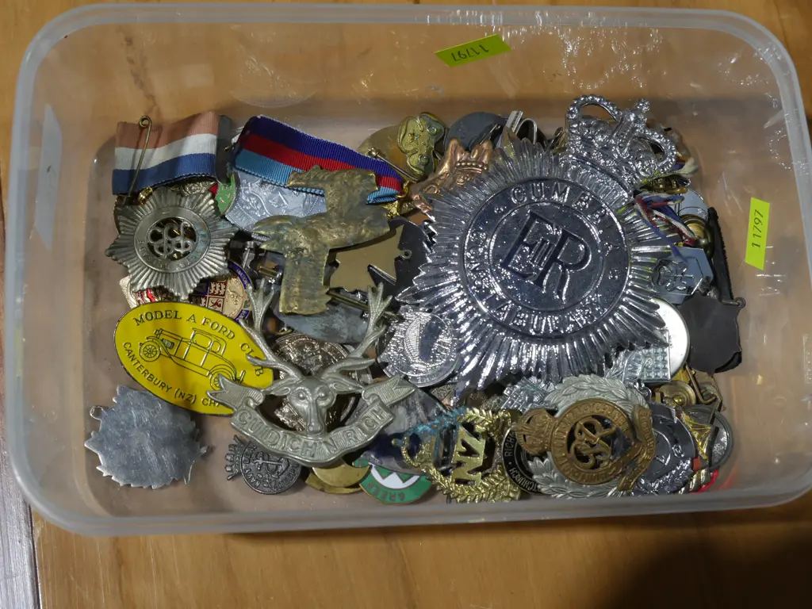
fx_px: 1173
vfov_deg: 29.1
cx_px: 406
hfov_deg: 38.2
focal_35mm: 50
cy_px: 304
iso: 640
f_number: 7.1
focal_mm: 25
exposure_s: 1/60
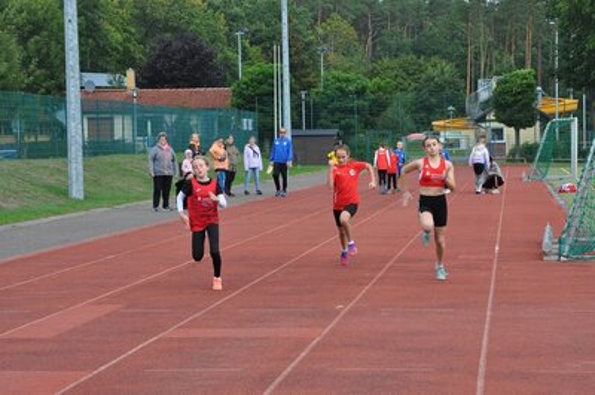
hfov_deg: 15.9
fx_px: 2130
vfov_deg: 10.6
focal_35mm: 129
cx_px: 298
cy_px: 198
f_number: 7.1
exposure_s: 1/200
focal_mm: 86
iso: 200
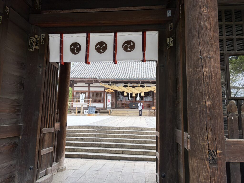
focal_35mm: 26
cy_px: 92
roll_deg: -2.1
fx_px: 183
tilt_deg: +6.8
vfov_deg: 53.1
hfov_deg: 67.3
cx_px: 122
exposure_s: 1/381
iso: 50
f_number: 1.6
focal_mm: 5.96
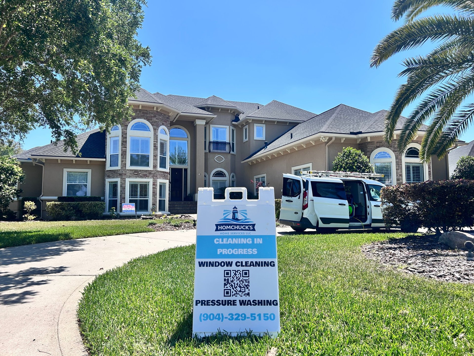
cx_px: 237
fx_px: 356
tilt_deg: +4.4
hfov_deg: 67.3
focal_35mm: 26
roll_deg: +0.6
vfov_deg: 53.1
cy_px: 178
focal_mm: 5.7
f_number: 1.5
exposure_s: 1/3257
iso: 50
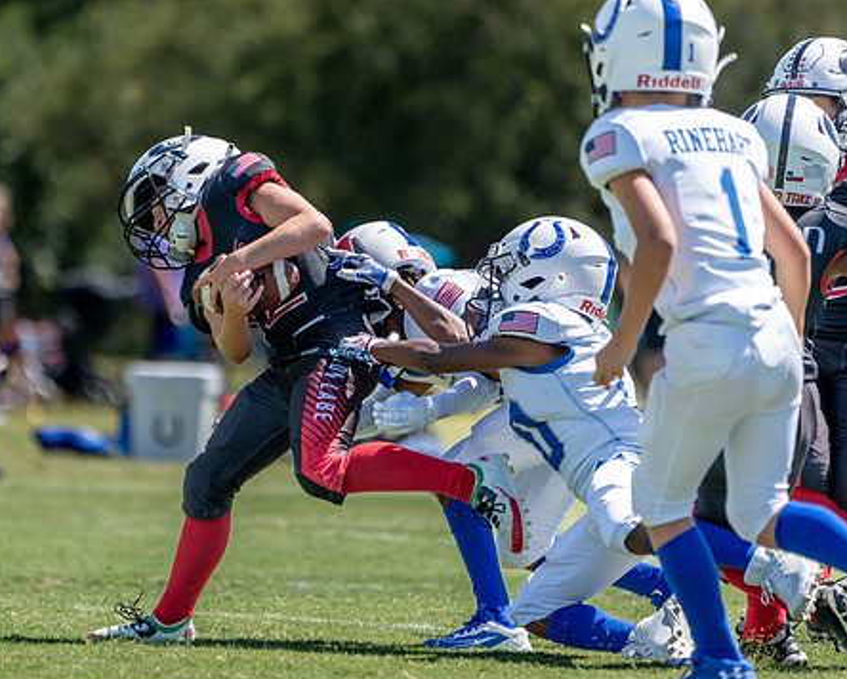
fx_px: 16208
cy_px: 287
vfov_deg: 2.4
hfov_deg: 3.0
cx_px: 329
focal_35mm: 646
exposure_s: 1/1600
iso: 400
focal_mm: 400
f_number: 5.6
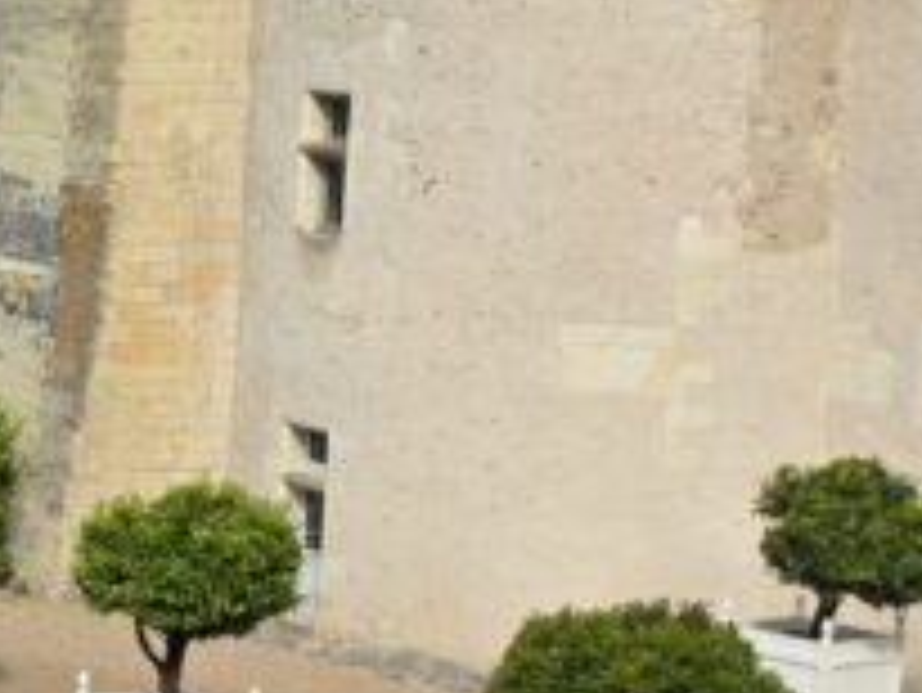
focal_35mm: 115
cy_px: 418
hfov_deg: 13.1
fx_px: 3065
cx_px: -1273
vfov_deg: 12.9
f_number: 1.7
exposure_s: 1/7333
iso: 80
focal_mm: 6.3
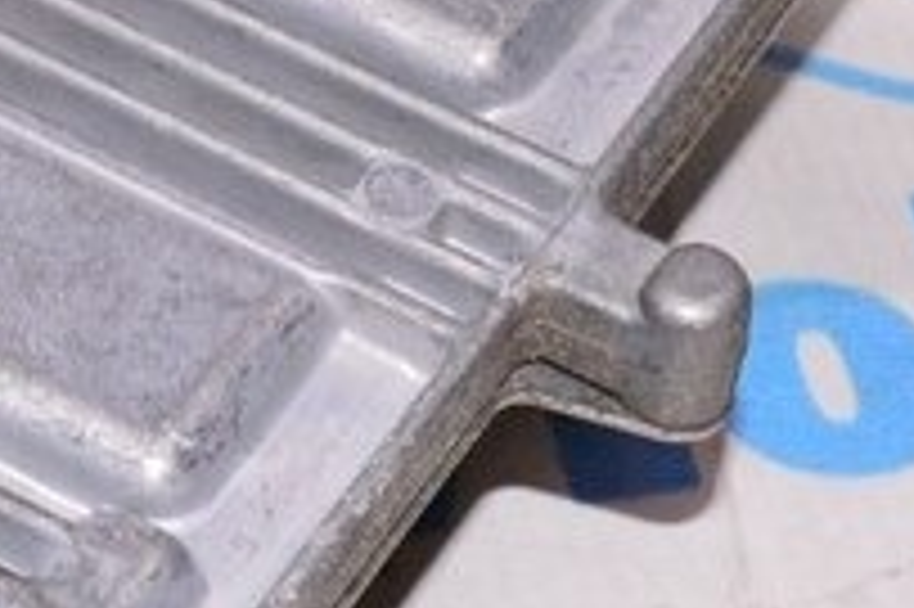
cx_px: -5
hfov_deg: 9.6
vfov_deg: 6.4
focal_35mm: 212
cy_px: -83
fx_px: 5378
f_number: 8
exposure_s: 1/200
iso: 1600
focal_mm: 28
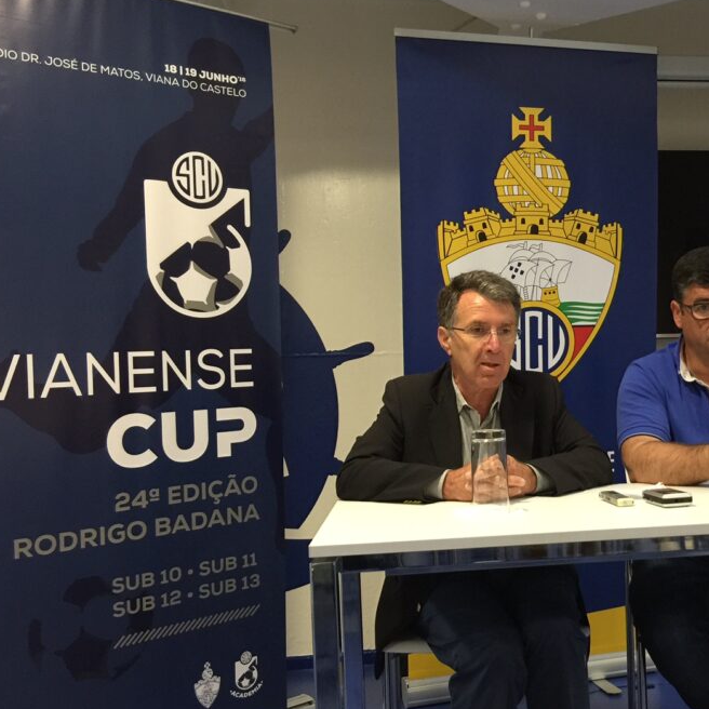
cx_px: 506
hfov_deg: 41.0
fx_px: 927
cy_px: 375
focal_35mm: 40
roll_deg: +1.2
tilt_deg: +2.9
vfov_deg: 41.8
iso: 125
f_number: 2.2
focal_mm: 4.15
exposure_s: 1/17
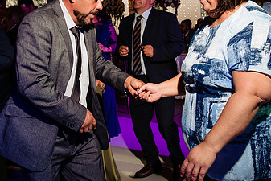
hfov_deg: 36.2
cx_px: 130
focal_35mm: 55
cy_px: 49
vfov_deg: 24.4
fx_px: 414
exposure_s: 1/125
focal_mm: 32
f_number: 6.3
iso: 2000
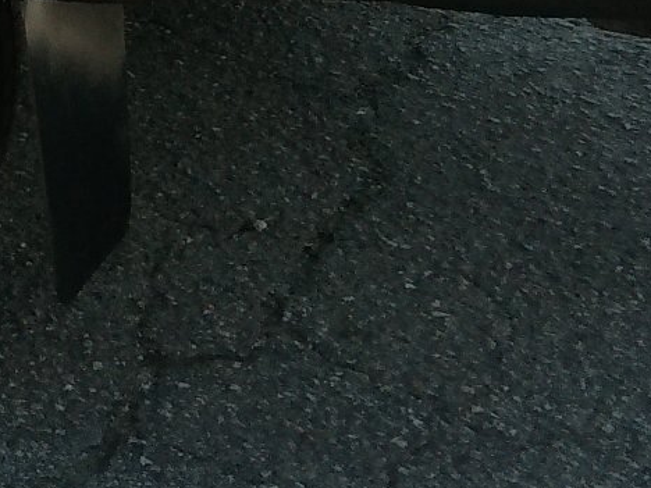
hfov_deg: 12.0
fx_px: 2708
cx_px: -700
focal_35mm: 144
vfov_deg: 9.6
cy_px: -466
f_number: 2
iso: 100
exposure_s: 1/593
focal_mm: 3
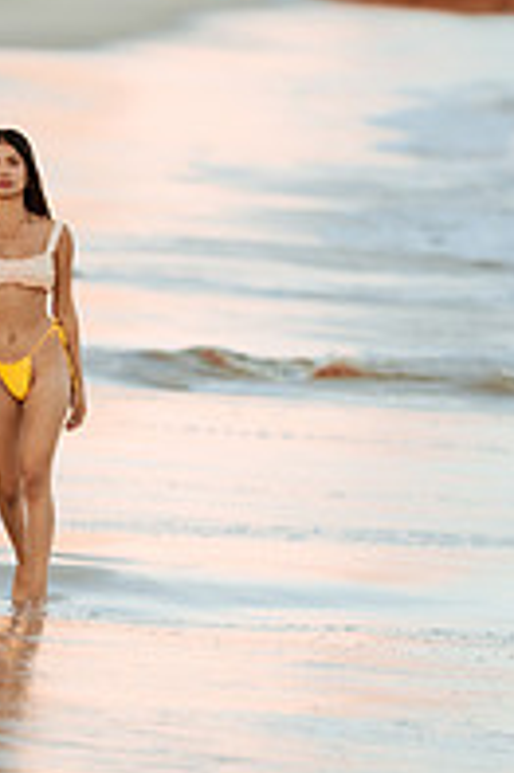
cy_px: 506
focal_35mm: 309
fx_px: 6629
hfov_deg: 4.4
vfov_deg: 6.7
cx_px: 118
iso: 100
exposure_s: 1/800
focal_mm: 135
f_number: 1.8
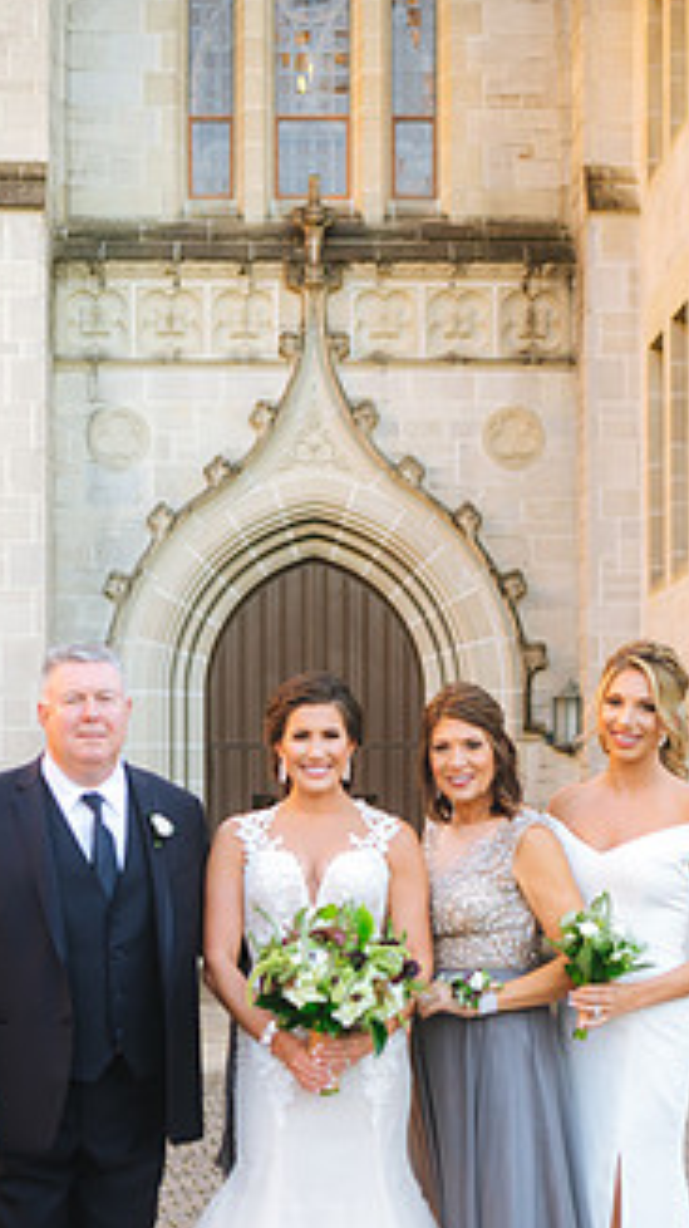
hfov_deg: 18.5
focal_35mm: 65
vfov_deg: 32.1
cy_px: 821
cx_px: 329
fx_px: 2114
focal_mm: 45
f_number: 3.2
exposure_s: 1/250
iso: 500
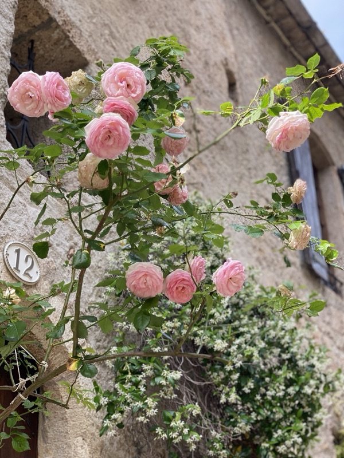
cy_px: 229
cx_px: 172
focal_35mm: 52
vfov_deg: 36.8
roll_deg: +2.1
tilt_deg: +27.2
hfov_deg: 28.0
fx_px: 689
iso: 20
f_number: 2
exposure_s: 1/252
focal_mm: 6
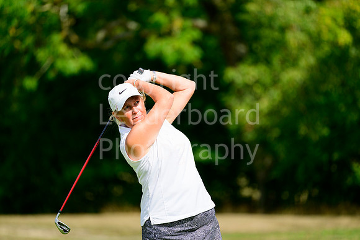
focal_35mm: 360
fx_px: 3601
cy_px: 120
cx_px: 180
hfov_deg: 5.7
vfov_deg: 3.8
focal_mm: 360
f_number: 5.6
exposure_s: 1/2000
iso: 400
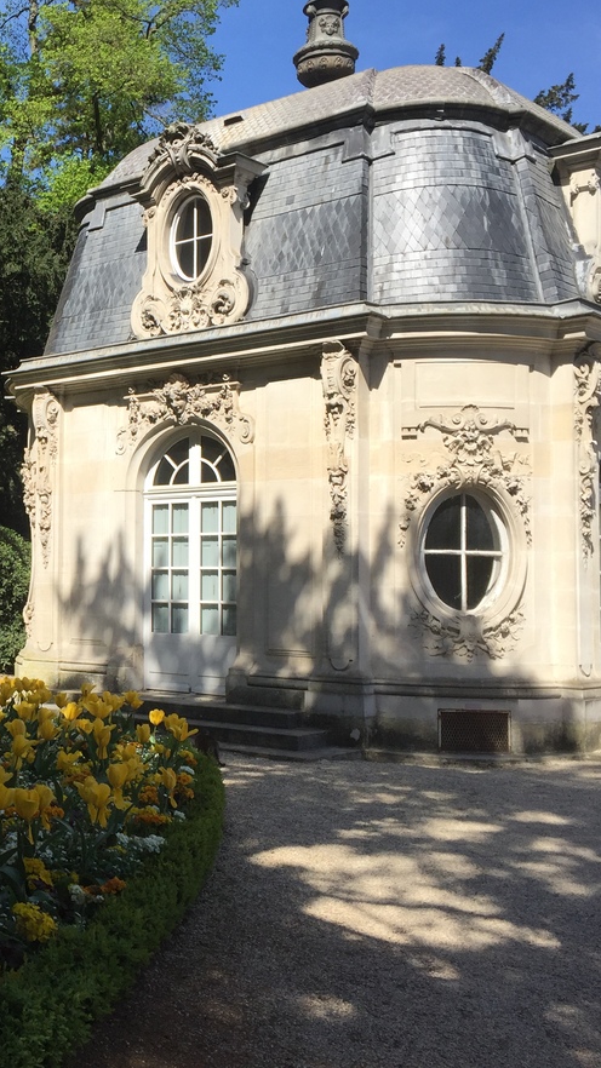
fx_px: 1218
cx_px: 10
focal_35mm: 43
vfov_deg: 47.4
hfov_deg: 26.3
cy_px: 524
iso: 32
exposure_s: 1/1582
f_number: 2.2
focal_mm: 4.15
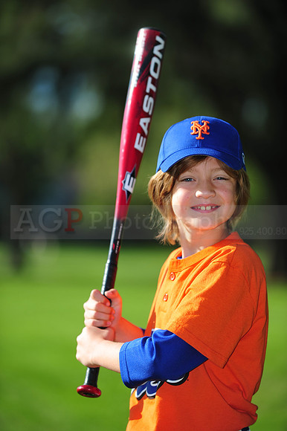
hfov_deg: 6.9
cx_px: 144
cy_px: 216
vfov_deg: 10.3
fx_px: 2394
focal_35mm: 200
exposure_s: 1/1250
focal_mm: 200
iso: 200
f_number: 4
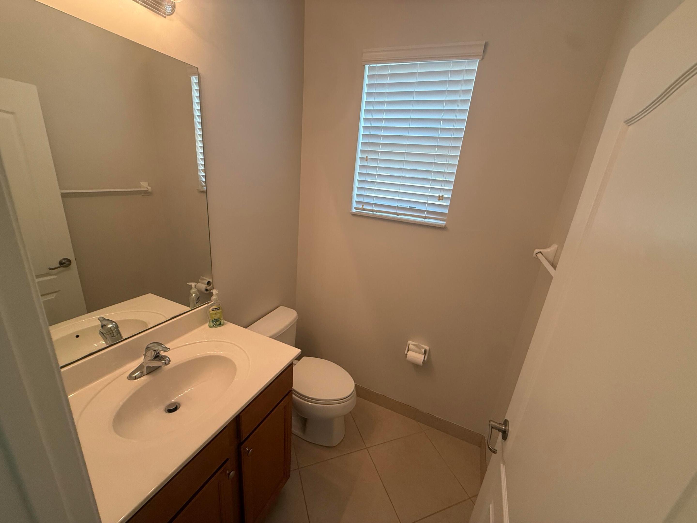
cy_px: 262
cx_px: 348
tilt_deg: -17.2
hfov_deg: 102.1
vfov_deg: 85.7
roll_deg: -5.5
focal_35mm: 14
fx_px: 282
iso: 160
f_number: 2.2
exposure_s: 1/120
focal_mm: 2.22
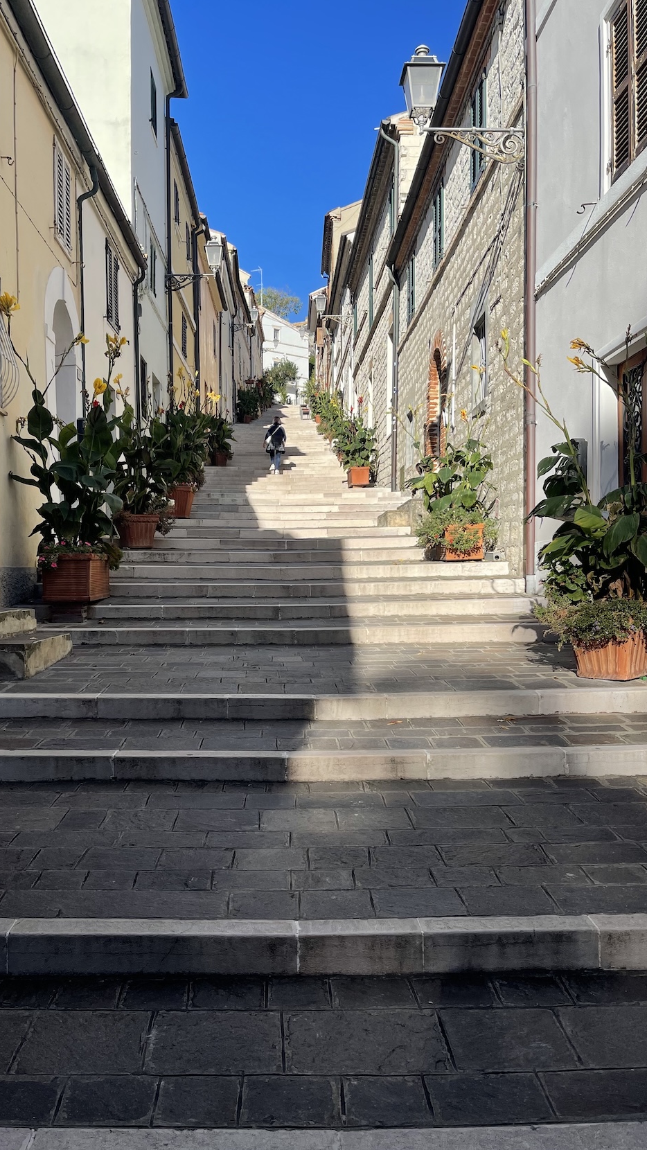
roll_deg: -0.2
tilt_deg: -0.1
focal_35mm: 28
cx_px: 281
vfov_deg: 67.9
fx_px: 854
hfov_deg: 41.4
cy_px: 573
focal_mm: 5.1
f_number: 1.6
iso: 32
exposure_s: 1/3086
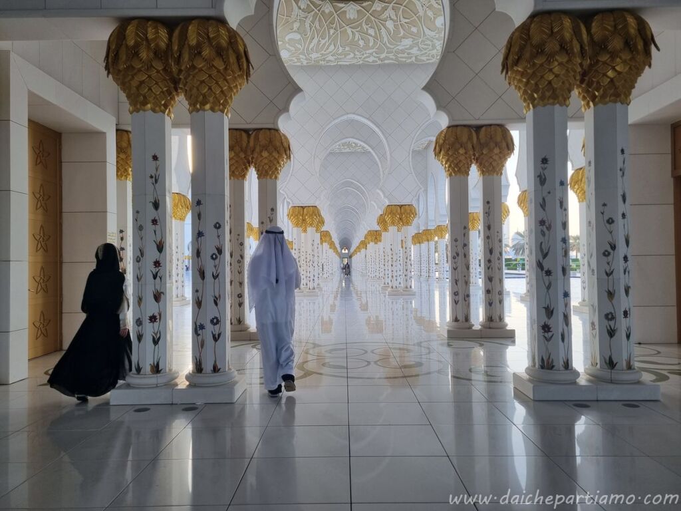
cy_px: 256
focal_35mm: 26
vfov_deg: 53.1
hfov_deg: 67.3
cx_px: 340
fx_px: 511
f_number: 1.8
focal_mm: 5.4
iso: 50
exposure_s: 1/244
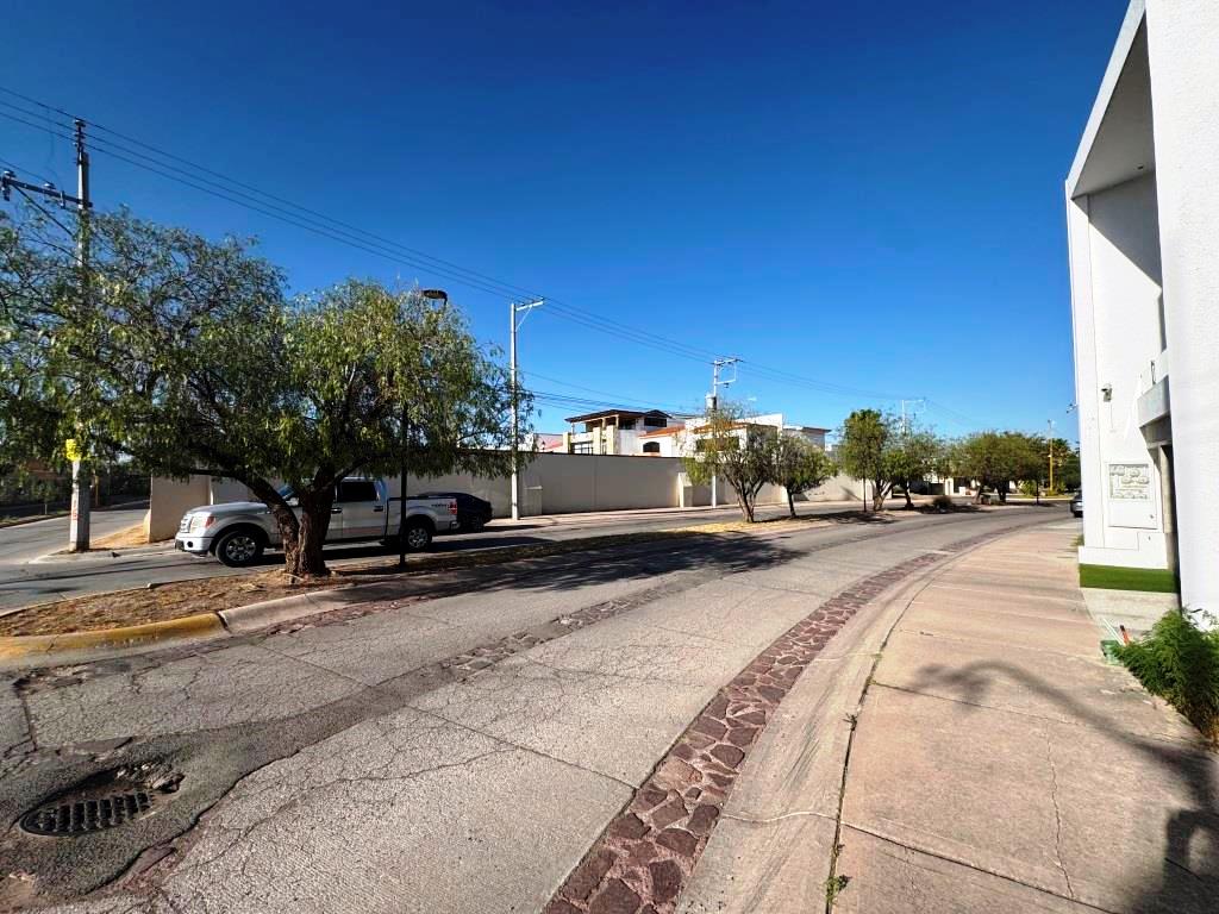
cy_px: 457
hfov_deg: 102.1
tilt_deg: +2.8
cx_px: 610
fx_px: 493
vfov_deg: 85.7
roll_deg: +1.2
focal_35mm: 14
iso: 40
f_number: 2.2
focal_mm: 2.22
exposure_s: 1/2494
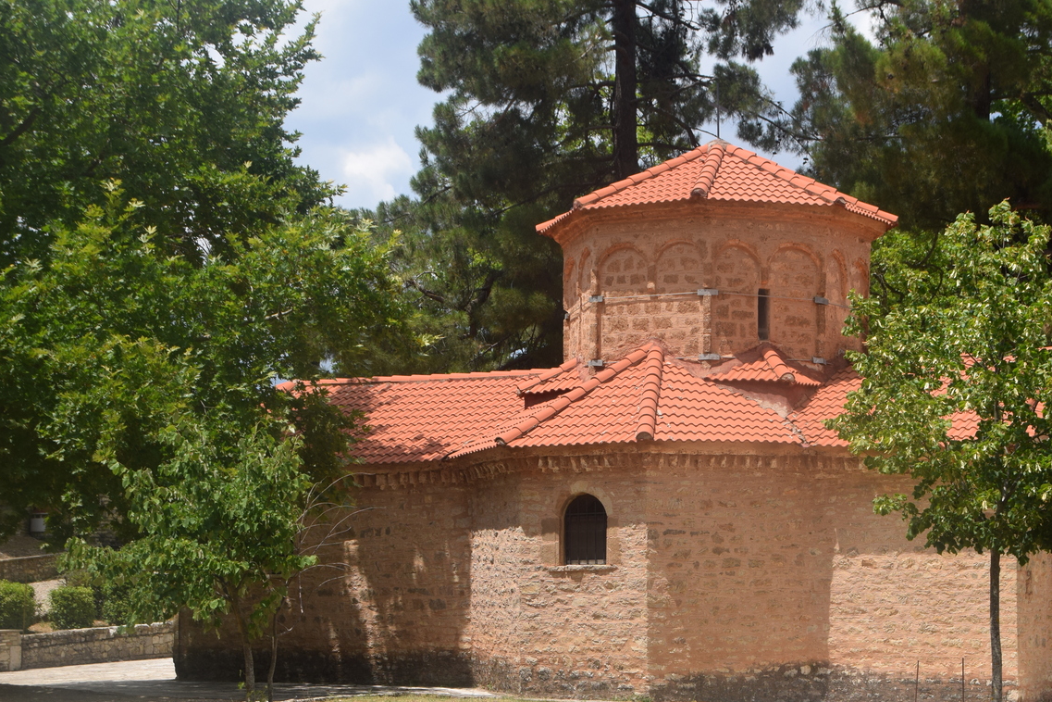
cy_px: 405
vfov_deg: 15.0
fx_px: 2659
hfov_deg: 22.3
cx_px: 691
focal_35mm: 91
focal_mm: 46
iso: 200
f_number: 10
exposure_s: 1/400
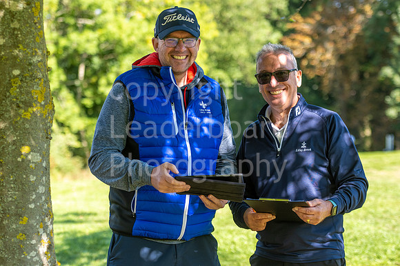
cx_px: 200
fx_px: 1166
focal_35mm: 105
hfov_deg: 19.5
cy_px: 133
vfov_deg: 13.0
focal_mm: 70
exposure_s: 1/800
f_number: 2.8
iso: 200
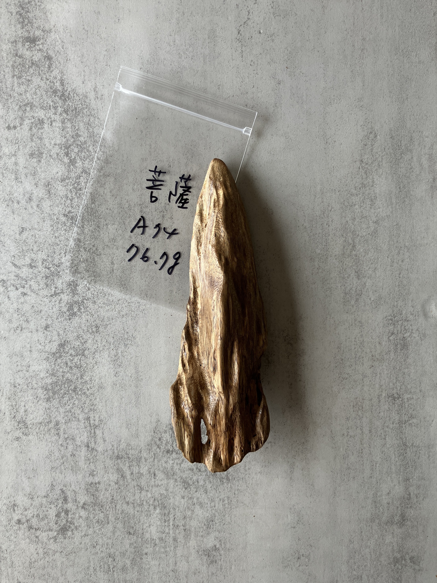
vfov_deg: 63.4
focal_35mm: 28
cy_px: 292
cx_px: 218
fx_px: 471
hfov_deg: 49.7
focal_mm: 3.99
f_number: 1.8
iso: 64
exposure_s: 1/121
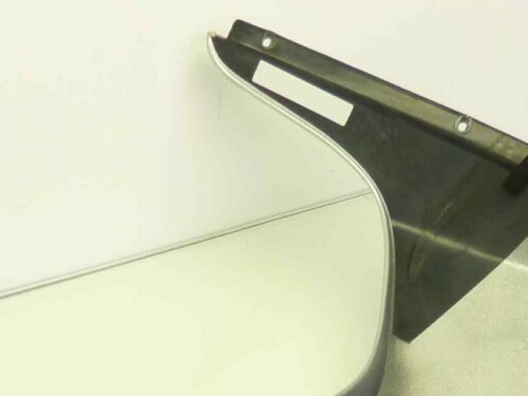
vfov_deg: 18.2
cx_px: 202
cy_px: 531
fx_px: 1144
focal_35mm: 75
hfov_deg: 25.9
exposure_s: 1/25
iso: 80
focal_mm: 4.1
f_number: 3.3
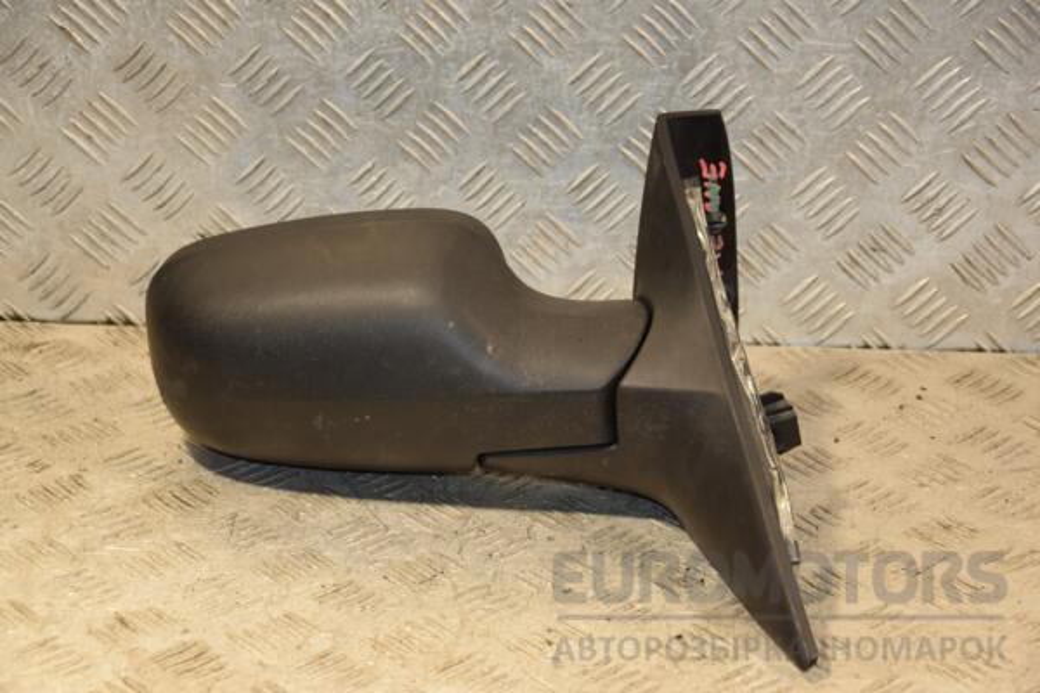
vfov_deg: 14.7
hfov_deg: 21.9
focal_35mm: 93
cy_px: 346
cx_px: 520
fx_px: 2686
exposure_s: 1/160
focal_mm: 62
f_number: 5.3
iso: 800
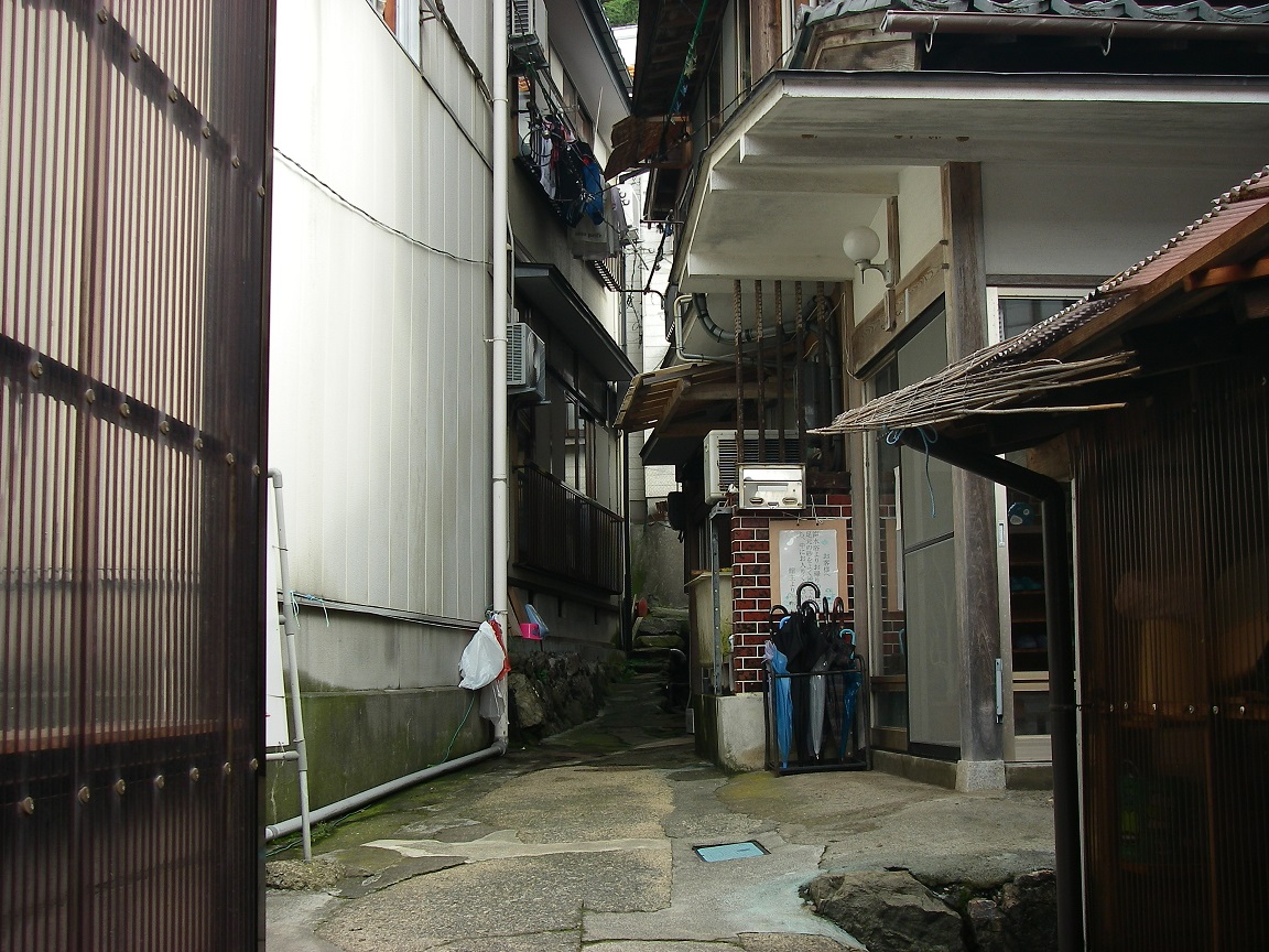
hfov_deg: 42.9
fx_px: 1613
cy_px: 476
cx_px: 634
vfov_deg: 32.9
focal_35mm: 44
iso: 64
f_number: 3.4
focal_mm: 7.3
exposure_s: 1/125
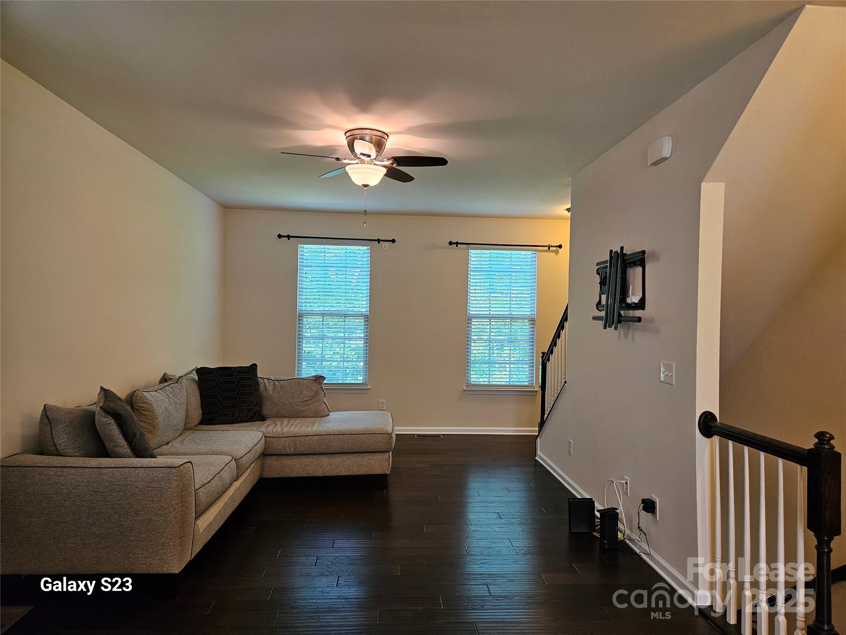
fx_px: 562
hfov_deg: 73.9
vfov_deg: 58.9
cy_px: 318
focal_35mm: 23
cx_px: 423
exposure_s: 1/120
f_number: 1.8
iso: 320
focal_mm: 5.4
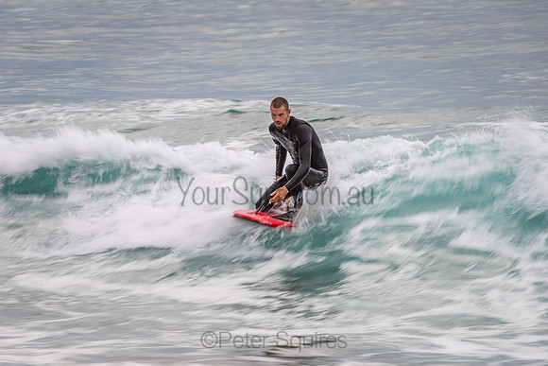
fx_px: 7613
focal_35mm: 500
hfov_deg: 4.1
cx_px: 274
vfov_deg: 2.8
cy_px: 183
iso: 64
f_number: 13
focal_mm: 500
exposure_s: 1/25
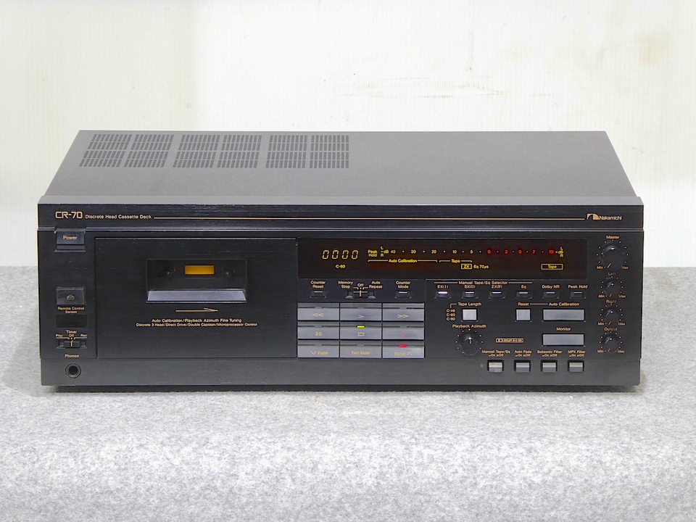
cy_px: 261
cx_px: 348
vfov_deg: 11.0
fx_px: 2714
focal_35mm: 135
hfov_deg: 14.6
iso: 200
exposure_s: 1/4
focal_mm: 24.2
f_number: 5.3
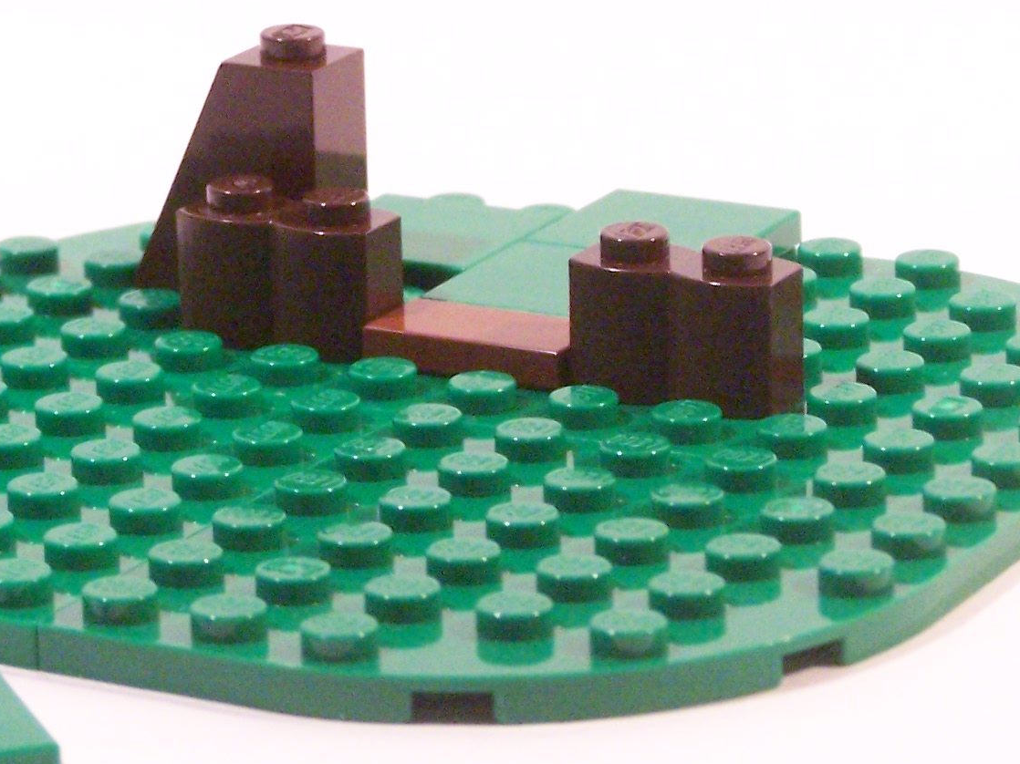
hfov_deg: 10.5
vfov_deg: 7.8
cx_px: 385
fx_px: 5568
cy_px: 117
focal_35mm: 189
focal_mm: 13.7
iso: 400
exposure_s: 1/30
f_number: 3.6
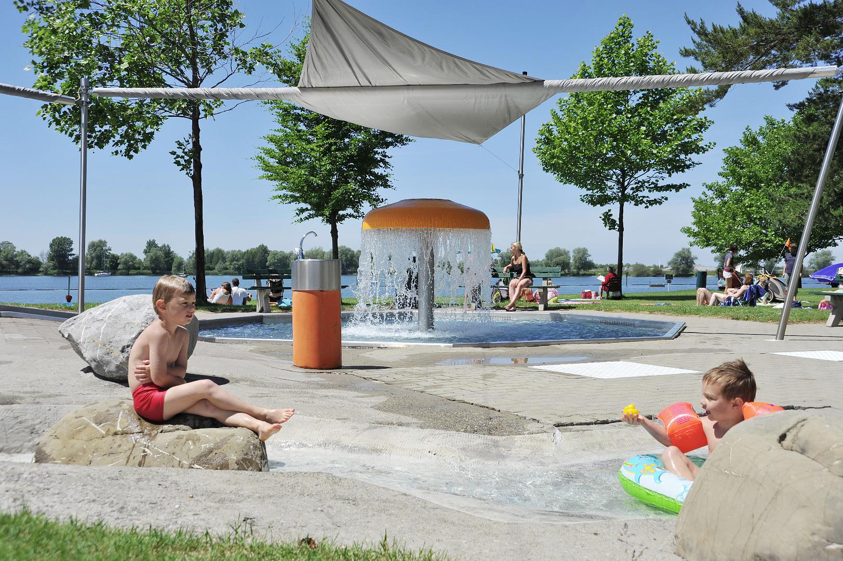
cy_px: 280
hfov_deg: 46.4
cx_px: 422
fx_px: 983
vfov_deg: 31.9
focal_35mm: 42
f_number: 10
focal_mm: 42
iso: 200
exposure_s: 1/500
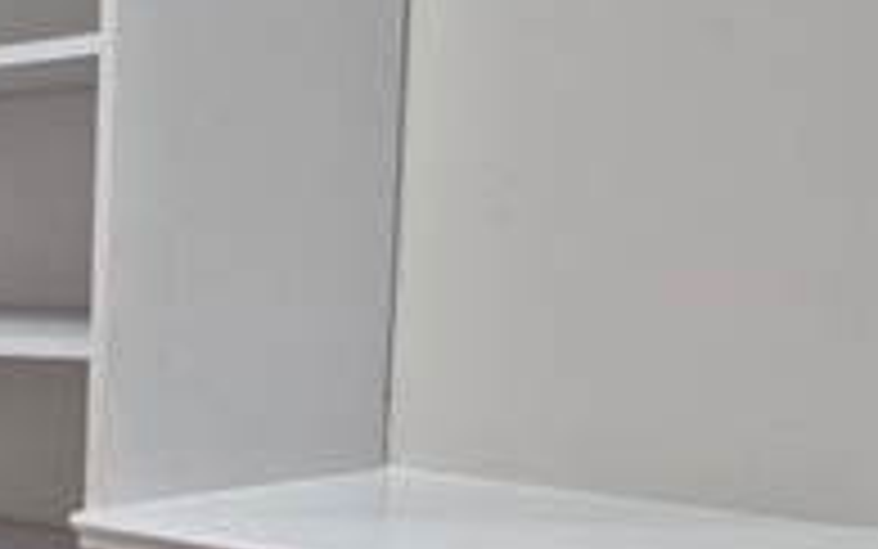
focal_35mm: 80
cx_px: -491
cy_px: 522
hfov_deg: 21.2
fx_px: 1915
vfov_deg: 16.1
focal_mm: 5.4
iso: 160
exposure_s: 1/120
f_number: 1.8
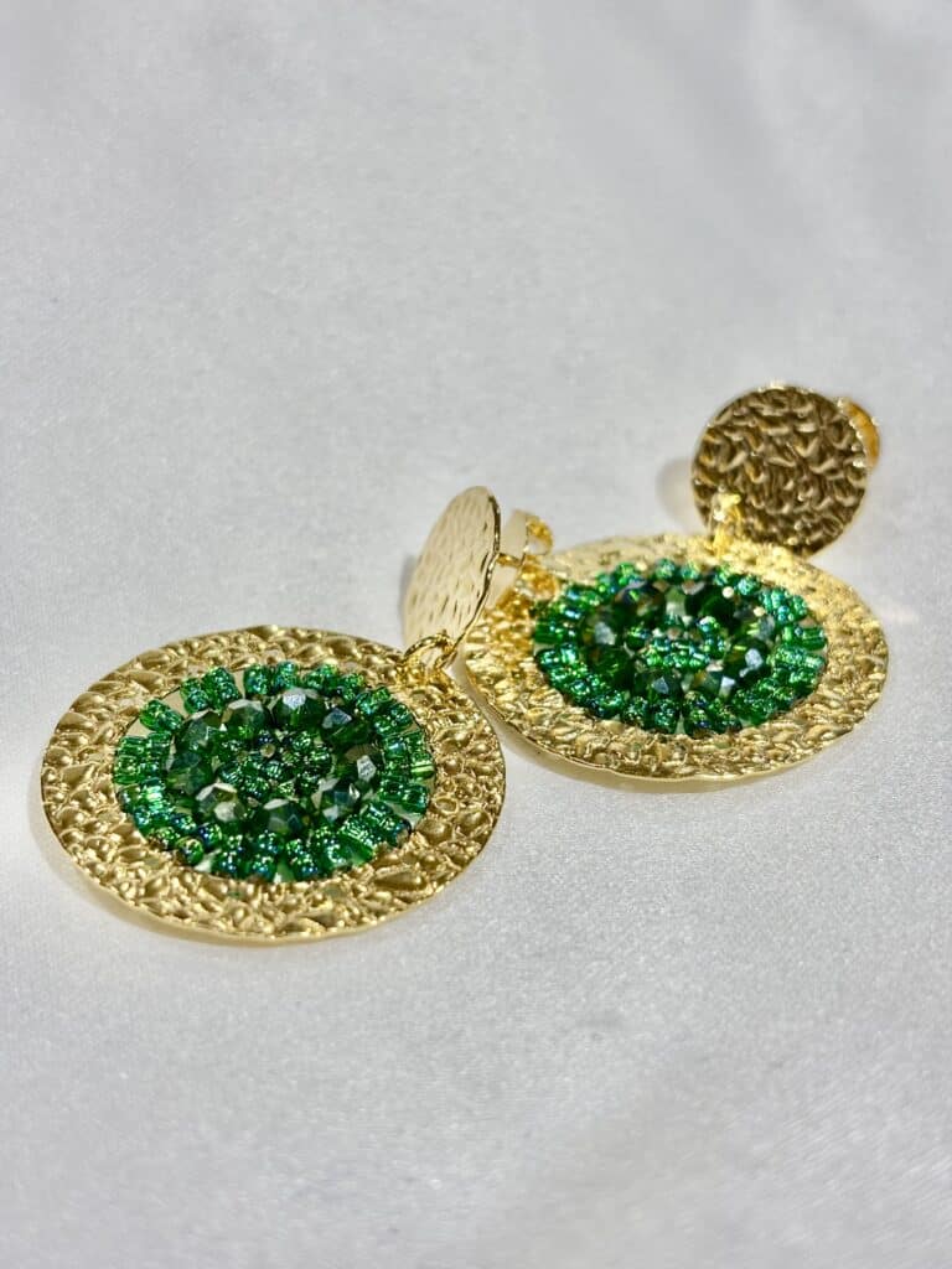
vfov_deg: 36.8
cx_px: 476
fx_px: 1907
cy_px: 634
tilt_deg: -25.5
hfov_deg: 28.0
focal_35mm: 52
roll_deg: +1.4
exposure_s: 1/250
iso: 32
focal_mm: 5.96
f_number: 1.6
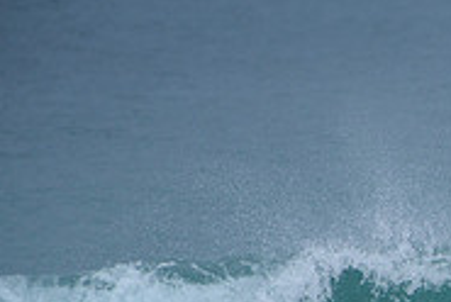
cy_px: 444
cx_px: 646
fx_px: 19650
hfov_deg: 1.3
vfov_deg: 0.9
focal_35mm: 1566
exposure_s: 1/2000
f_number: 5.6
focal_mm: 500
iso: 280
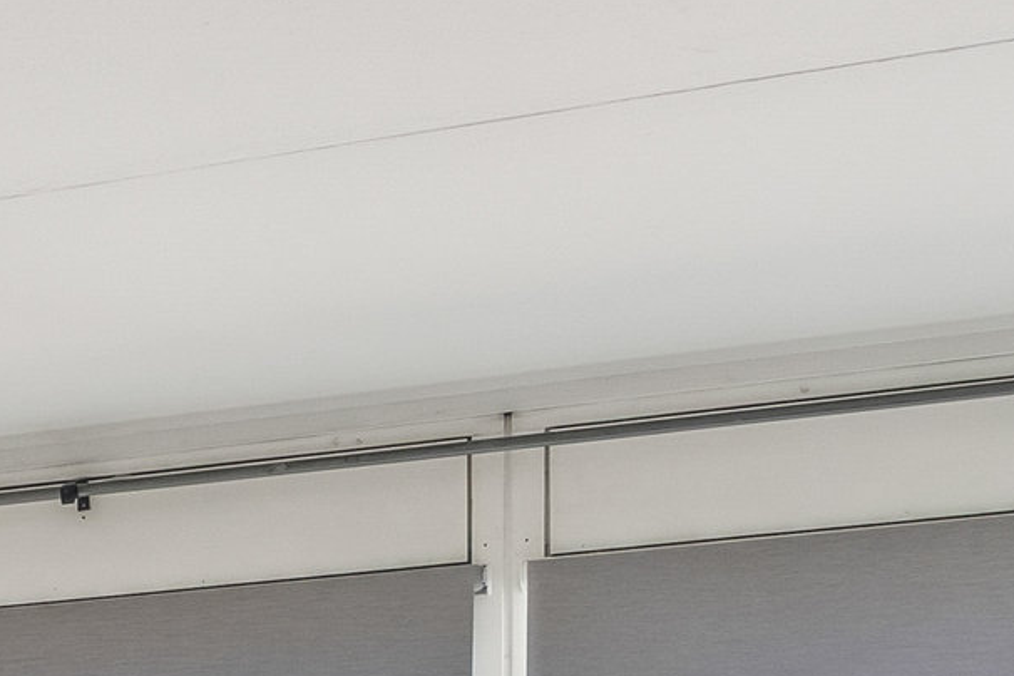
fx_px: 2971
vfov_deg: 11.8
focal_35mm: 105
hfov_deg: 16.4
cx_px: -775
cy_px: 1288
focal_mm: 14.2
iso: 100
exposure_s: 1/50
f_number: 7.1
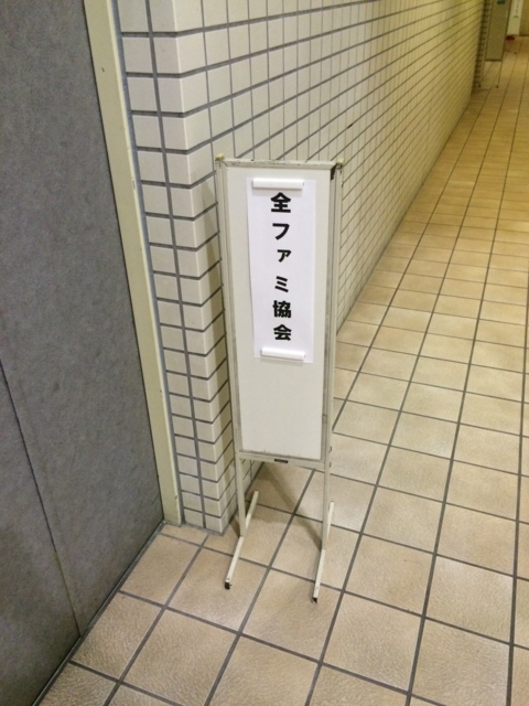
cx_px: 264
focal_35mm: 29
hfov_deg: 48.2
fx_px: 591
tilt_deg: -31.1
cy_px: 353
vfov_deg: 61.7
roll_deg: +2.0
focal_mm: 4.15
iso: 320
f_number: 2.2
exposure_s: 1/20
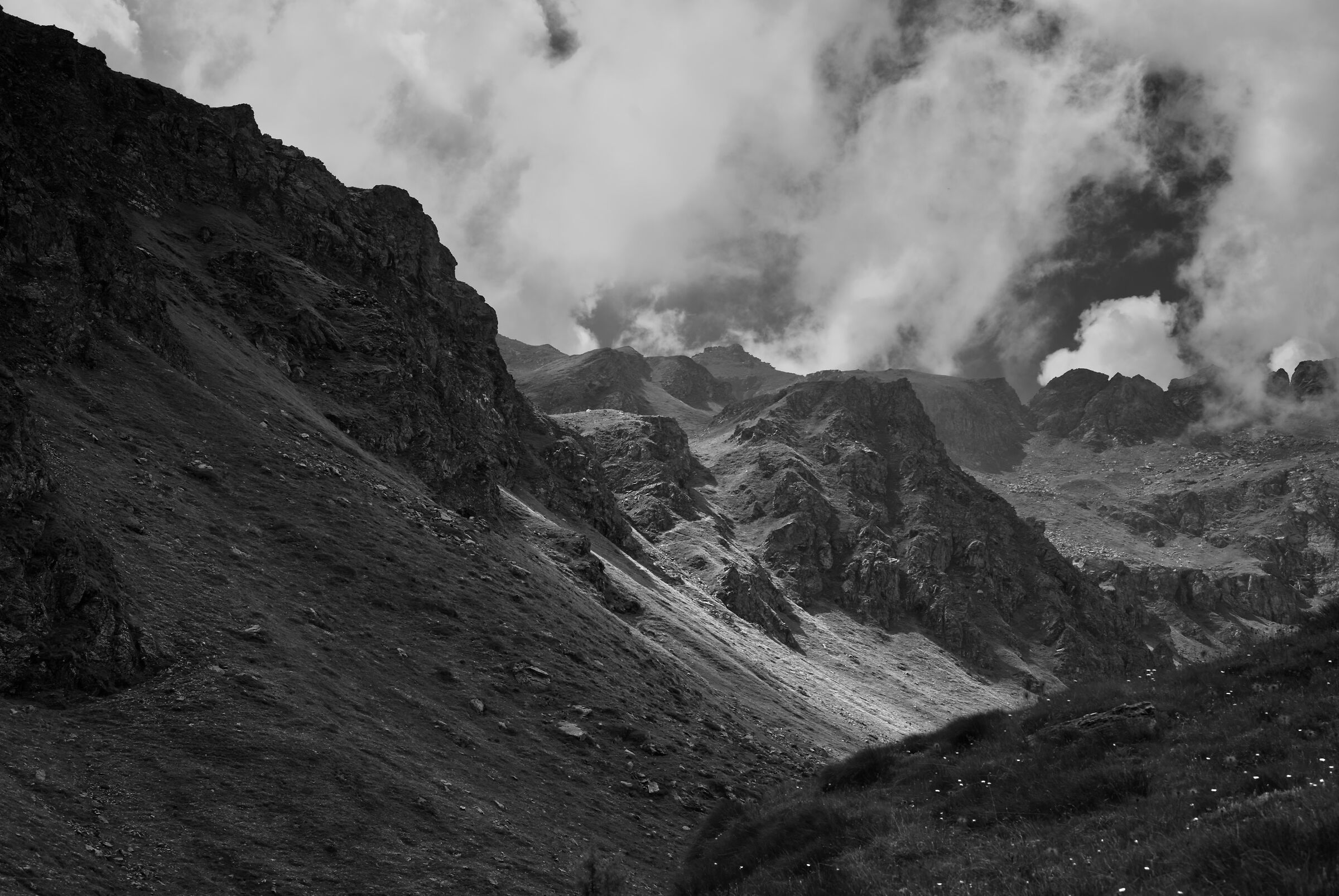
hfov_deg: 33.9
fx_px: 2197
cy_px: 448
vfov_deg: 23.1
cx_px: 670
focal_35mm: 59
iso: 64
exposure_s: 1/160
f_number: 10
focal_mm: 59
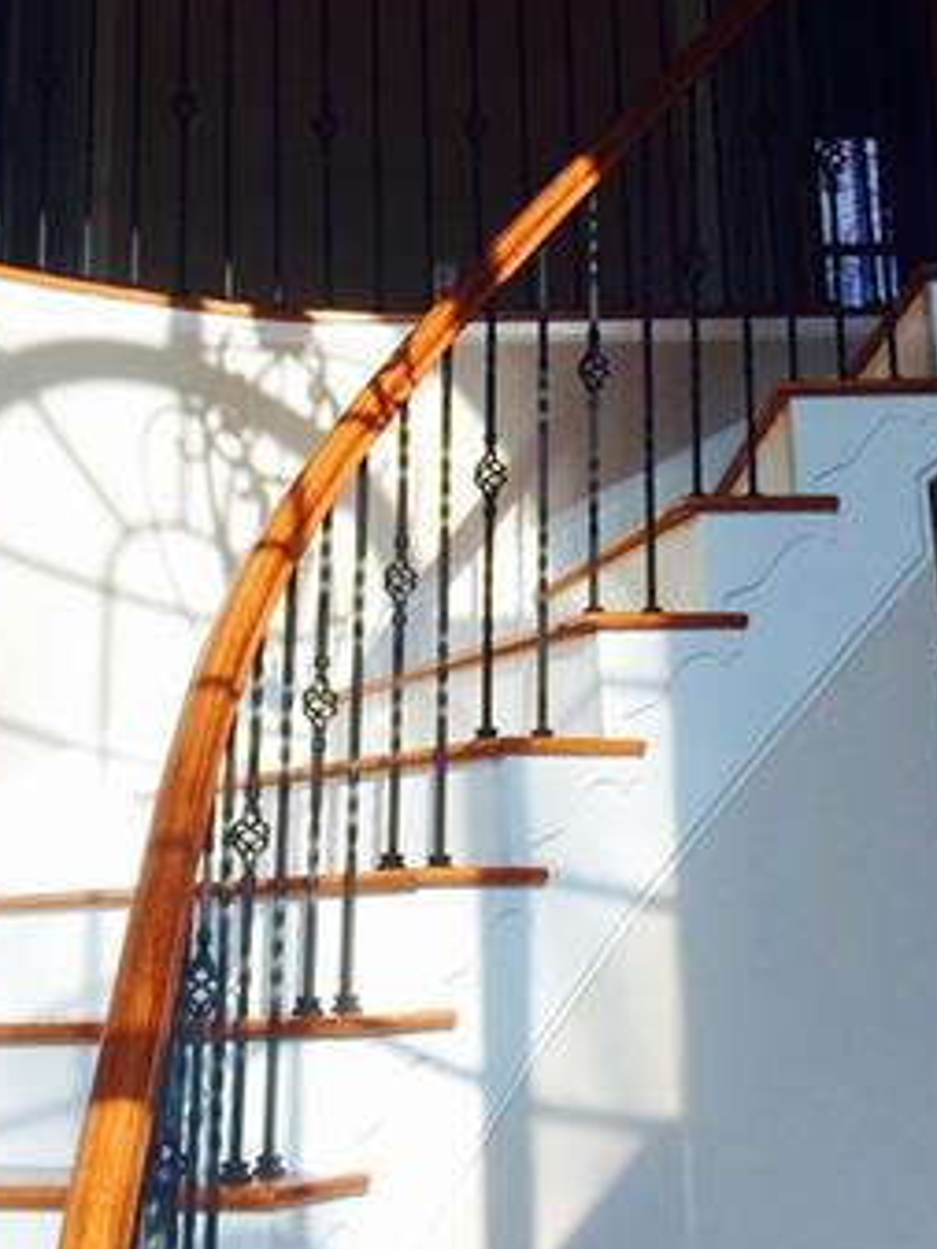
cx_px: 481
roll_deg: +2.0
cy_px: 137
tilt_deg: +16.7
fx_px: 2381
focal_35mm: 66
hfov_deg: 22.3
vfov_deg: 28.3
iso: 32
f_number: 2.2
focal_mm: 4.15
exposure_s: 1/211
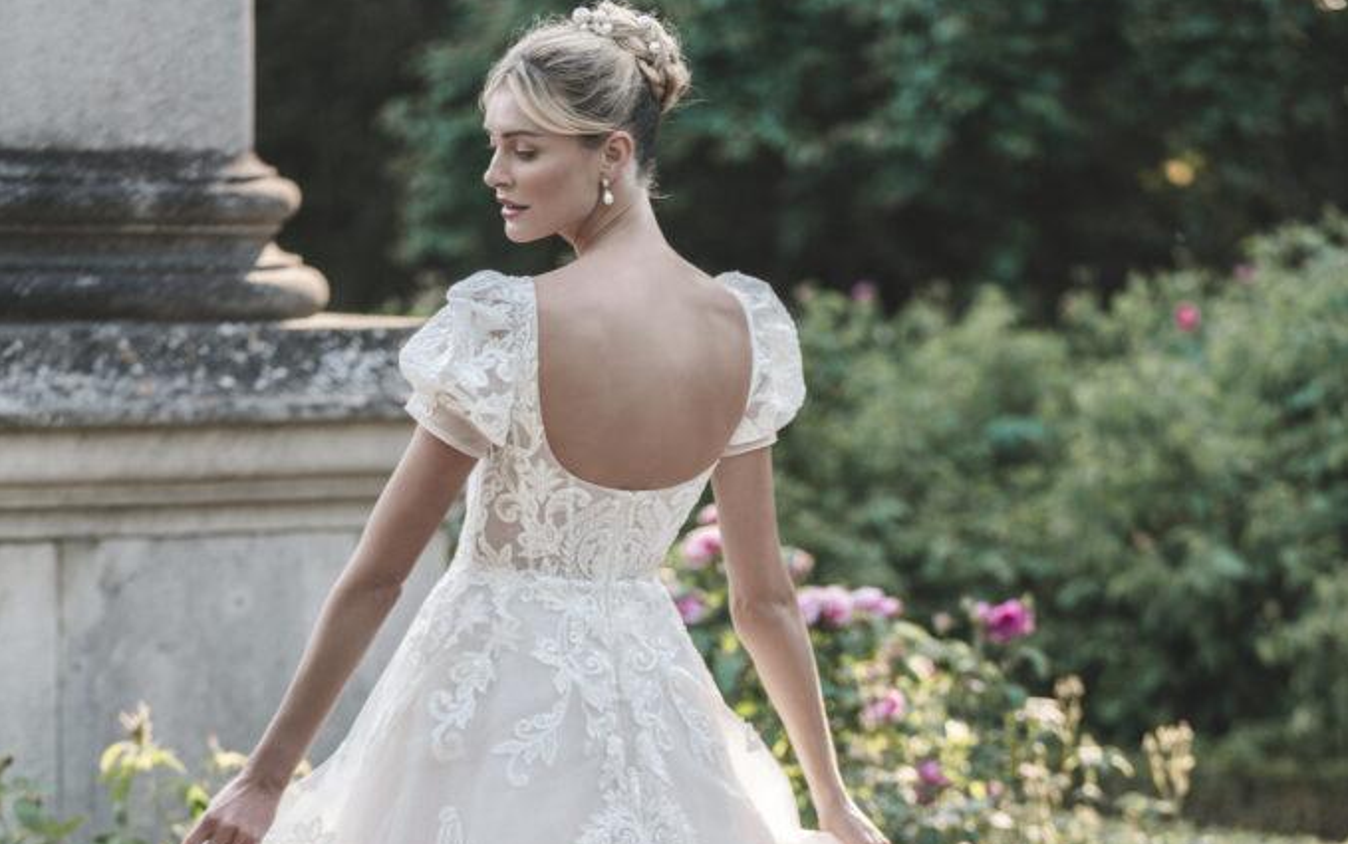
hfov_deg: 10.0
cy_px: 904
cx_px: 672
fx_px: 7681
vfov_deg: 6.3
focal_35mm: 209
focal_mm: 136
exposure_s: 1/400
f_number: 2.8
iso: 200
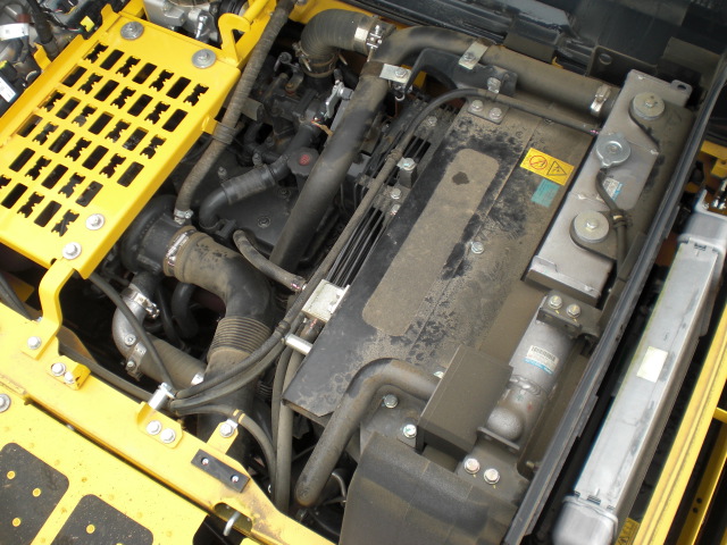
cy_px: 272
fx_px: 798
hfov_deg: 49.0
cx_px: 364
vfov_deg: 37.7
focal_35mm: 38
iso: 64
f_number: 3.1
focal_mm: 6.3
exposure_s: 1/125
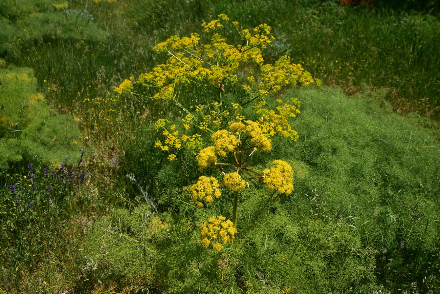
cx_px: 220
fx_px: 611
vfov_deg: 27.0
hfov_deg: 39.6
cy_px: 147
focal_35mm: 50
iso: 160
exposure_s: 1/320
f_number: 10
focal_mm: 50
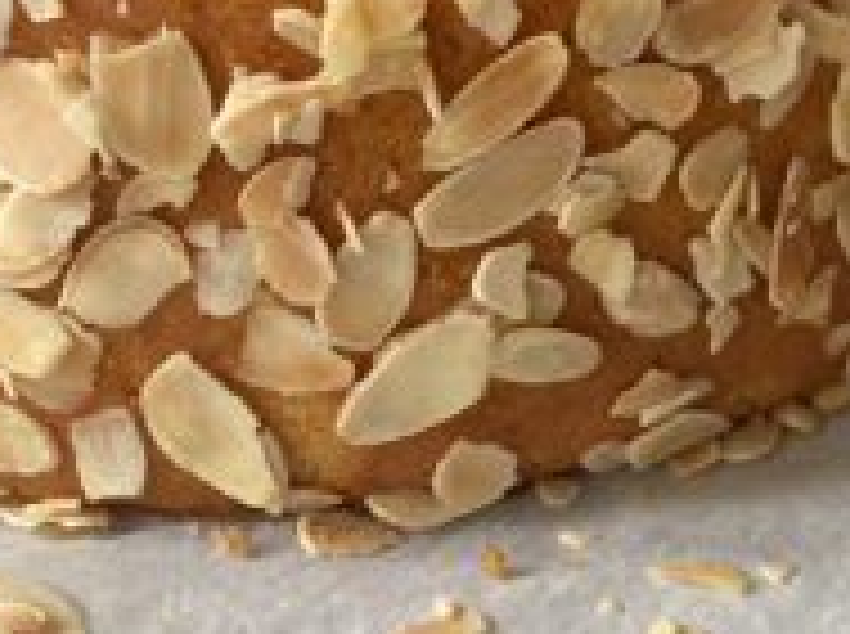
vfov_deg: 16.0
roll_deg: -1.0
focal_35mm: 92
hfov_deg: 21.3
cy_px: 220
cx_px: 434
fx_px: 2255
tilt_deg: -29.3
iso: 80
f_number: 1.8
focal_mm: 4.25
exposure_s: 1/121
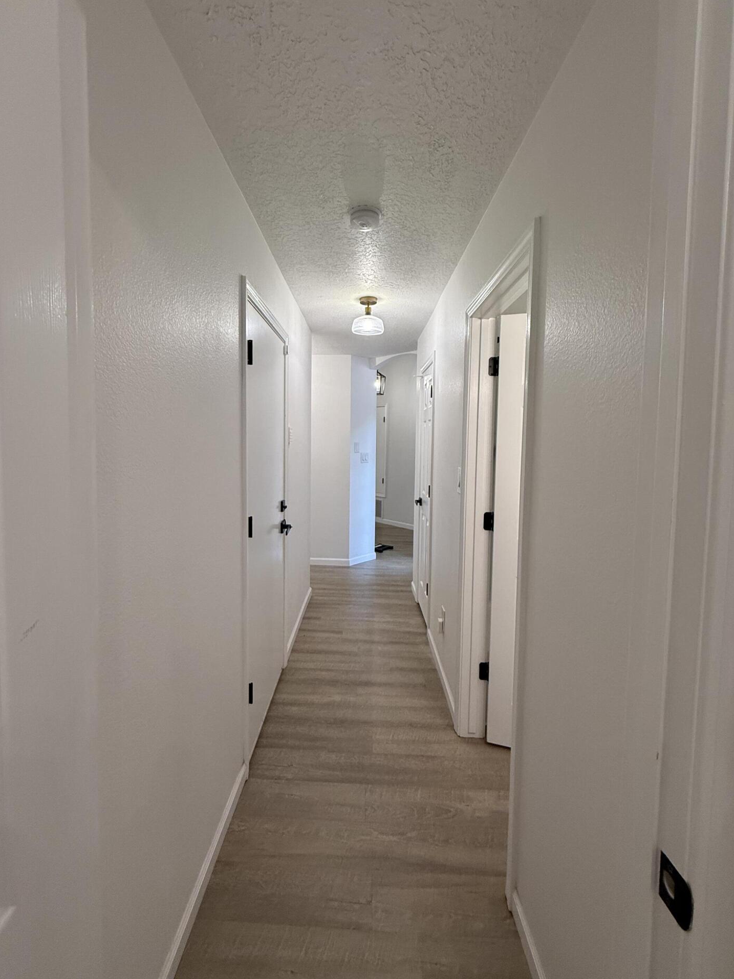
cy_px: 465
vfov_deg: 98.1
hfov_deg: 81.7
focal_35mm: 15
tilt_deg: -1.8
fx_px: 424
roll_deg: -0.4
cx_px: 349
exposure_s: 1/120
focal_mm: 2.22
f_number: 2.2
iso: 200
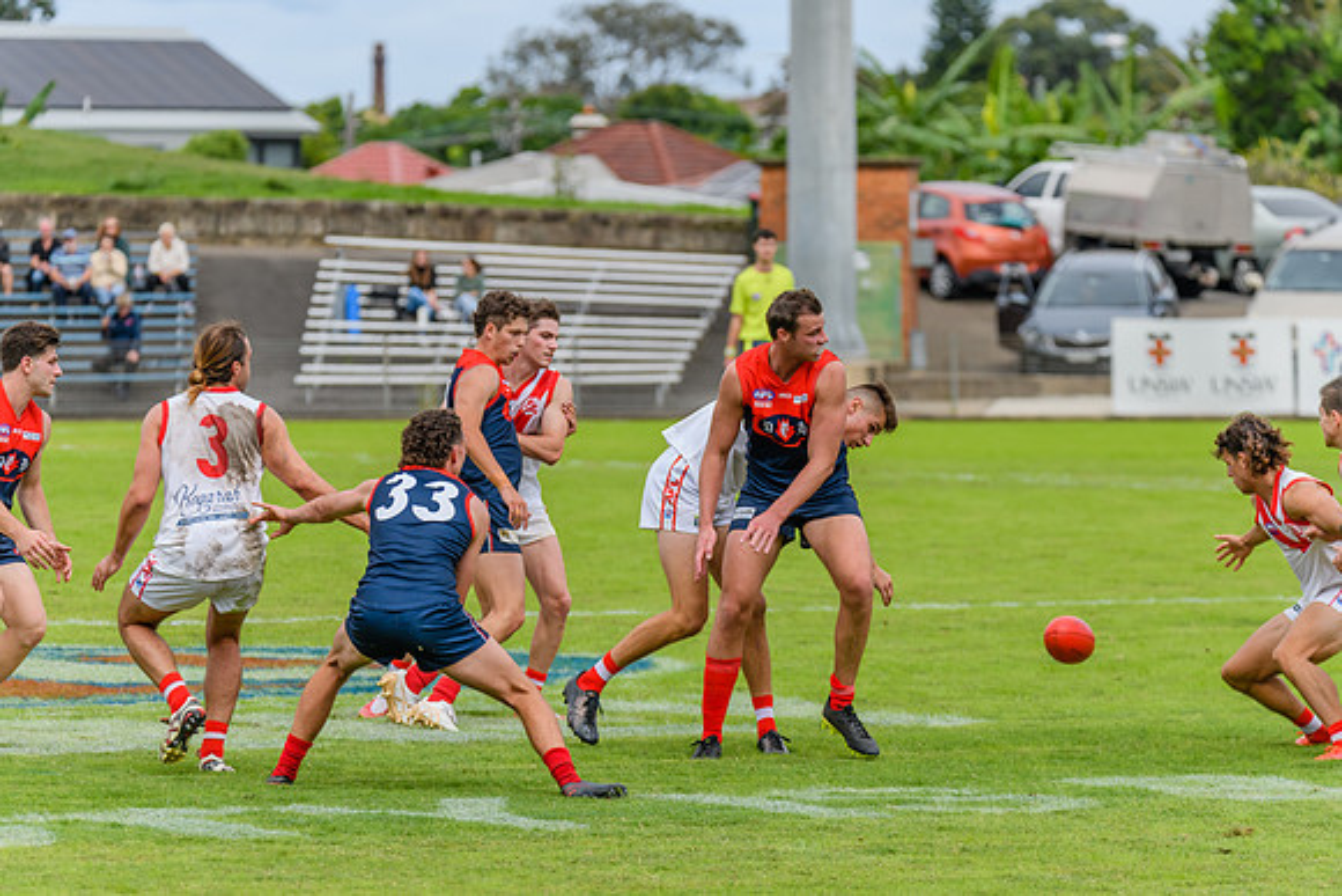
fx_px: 10744
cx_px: 671
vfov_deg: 4.8
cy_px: 448
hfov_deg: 7.1
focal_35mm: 288
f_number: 8
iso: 800
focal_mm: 280
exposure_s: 1/1600
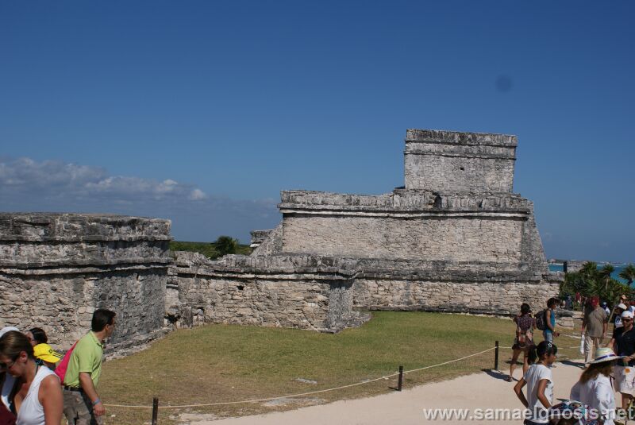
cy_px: 212
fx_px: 689
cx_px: 318
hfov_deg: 49.5
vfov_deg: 34.3
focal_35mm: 39
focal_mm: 26
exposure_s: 1/1250
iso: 100
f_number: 5.6
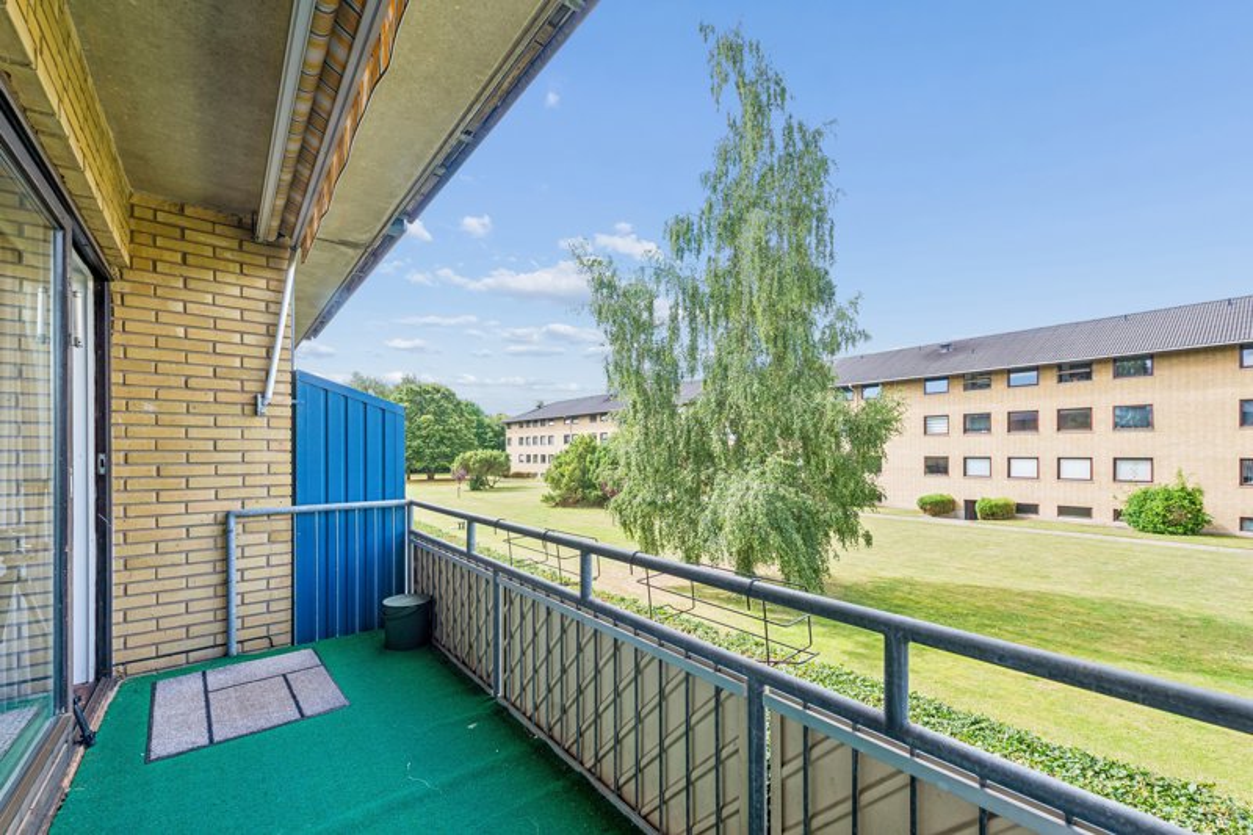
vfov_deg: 81.2
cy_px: 418
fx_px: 487
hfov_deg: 104.3
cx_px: 626
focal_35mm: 14
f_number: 10
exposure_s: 1/80
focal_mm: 14
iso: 200
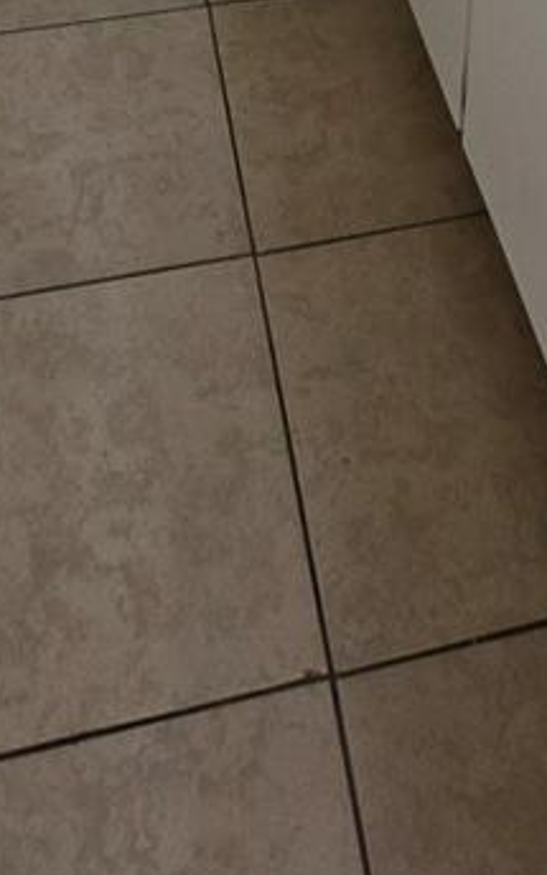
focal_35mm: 48
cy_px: -577
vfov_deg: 25.0
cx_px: 336
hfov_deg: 26.8
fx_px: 1145
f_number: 1.9
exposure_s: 1/120
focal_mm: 2.2
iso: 50
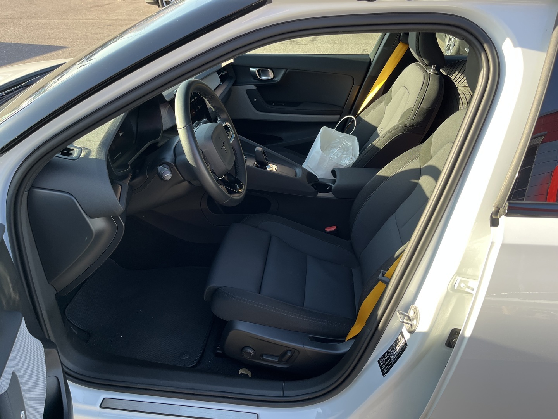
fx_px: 419
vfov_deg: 53.1
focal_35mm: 26
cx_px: 279
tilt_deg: -32.2
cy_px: 210
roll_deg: -2.5
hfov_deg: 67.3
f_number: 1.6
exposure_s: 1/251
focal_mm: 5.1
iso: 40
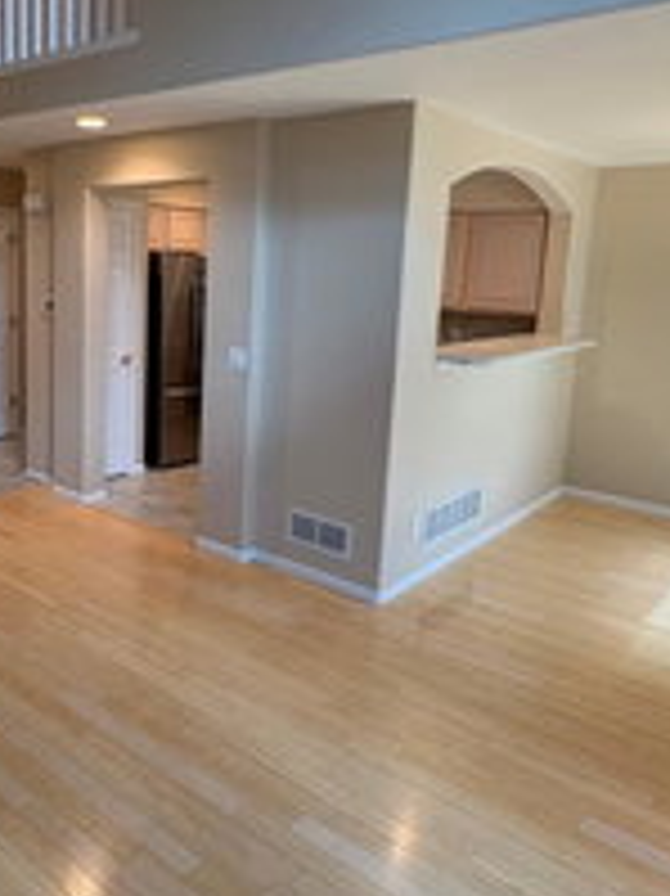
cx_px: 173
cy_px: 383
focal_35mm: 30
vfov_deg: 59.7
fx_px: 775
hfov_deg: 45.3
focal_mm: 2.22
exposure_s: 1/60
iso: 125
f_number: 2.2
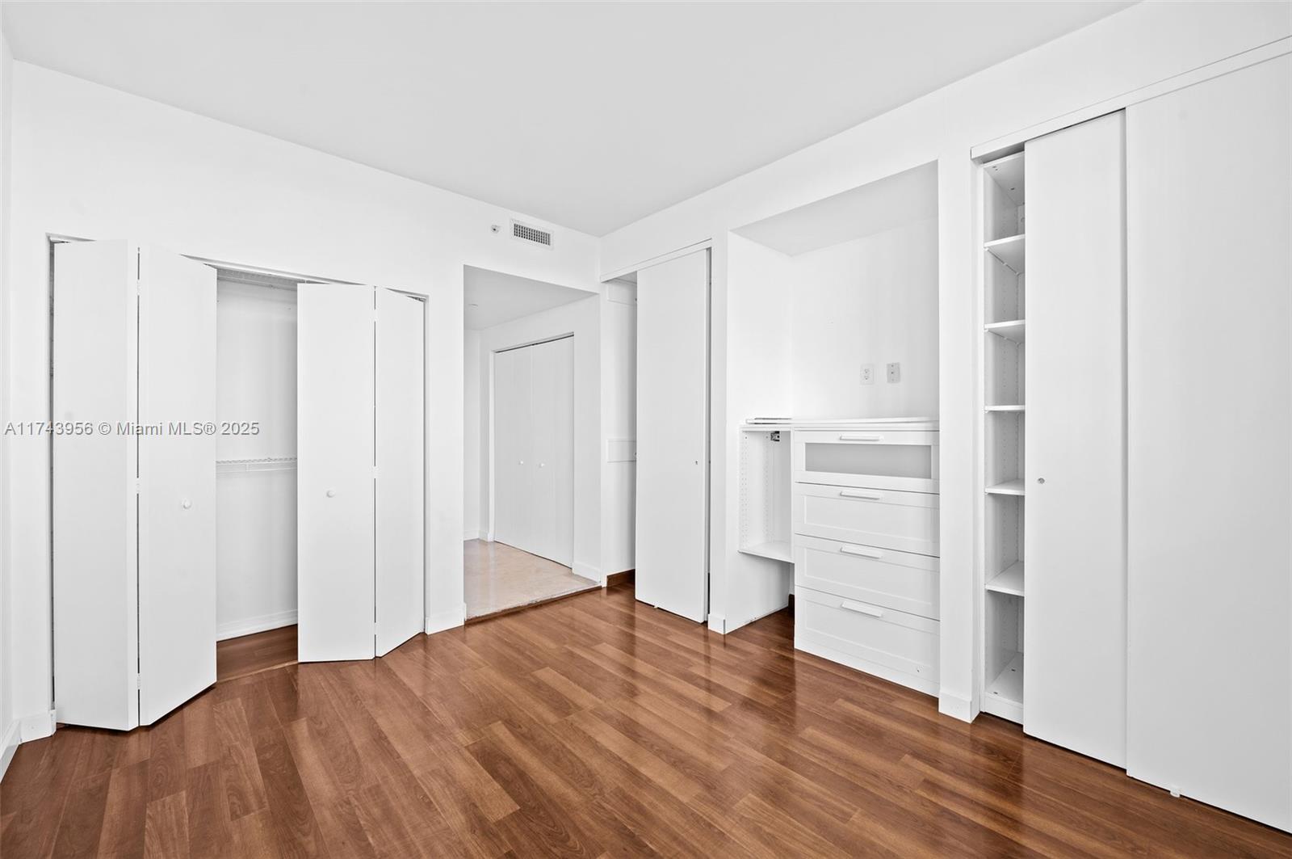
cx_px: 646
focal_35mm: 14
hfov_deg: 104.3
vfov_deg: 81.1
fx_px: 502
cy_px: 430
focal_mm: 14
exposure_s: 1/4
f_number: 8
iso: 200
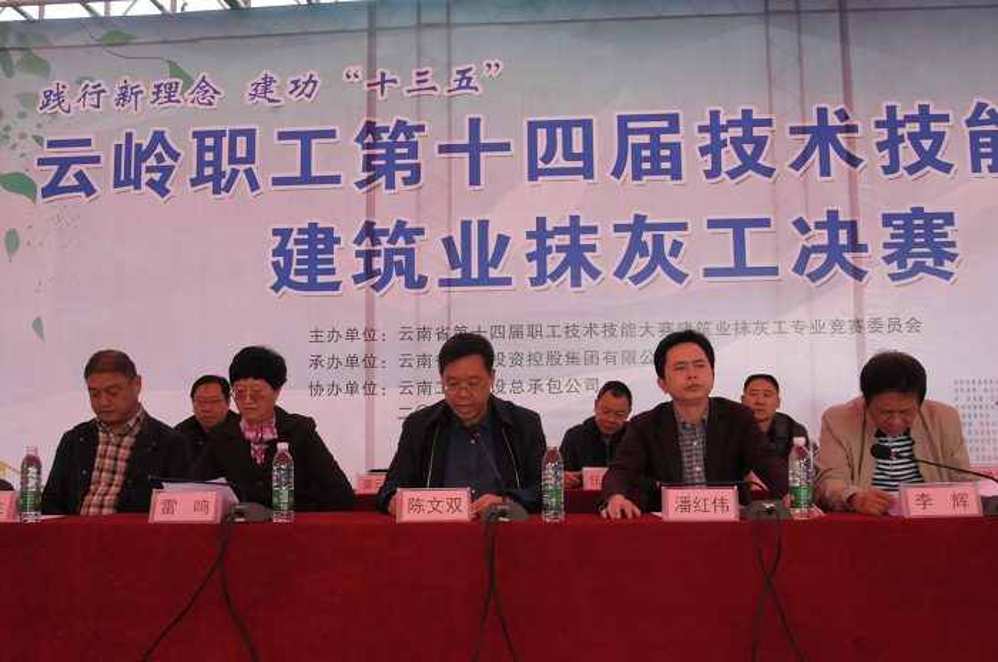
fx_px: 996
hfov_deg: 53.2
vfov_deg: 36.7
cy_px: 331
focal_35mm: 36
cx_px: 499
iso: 1000
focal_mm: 24
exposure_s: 1/50
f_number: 13
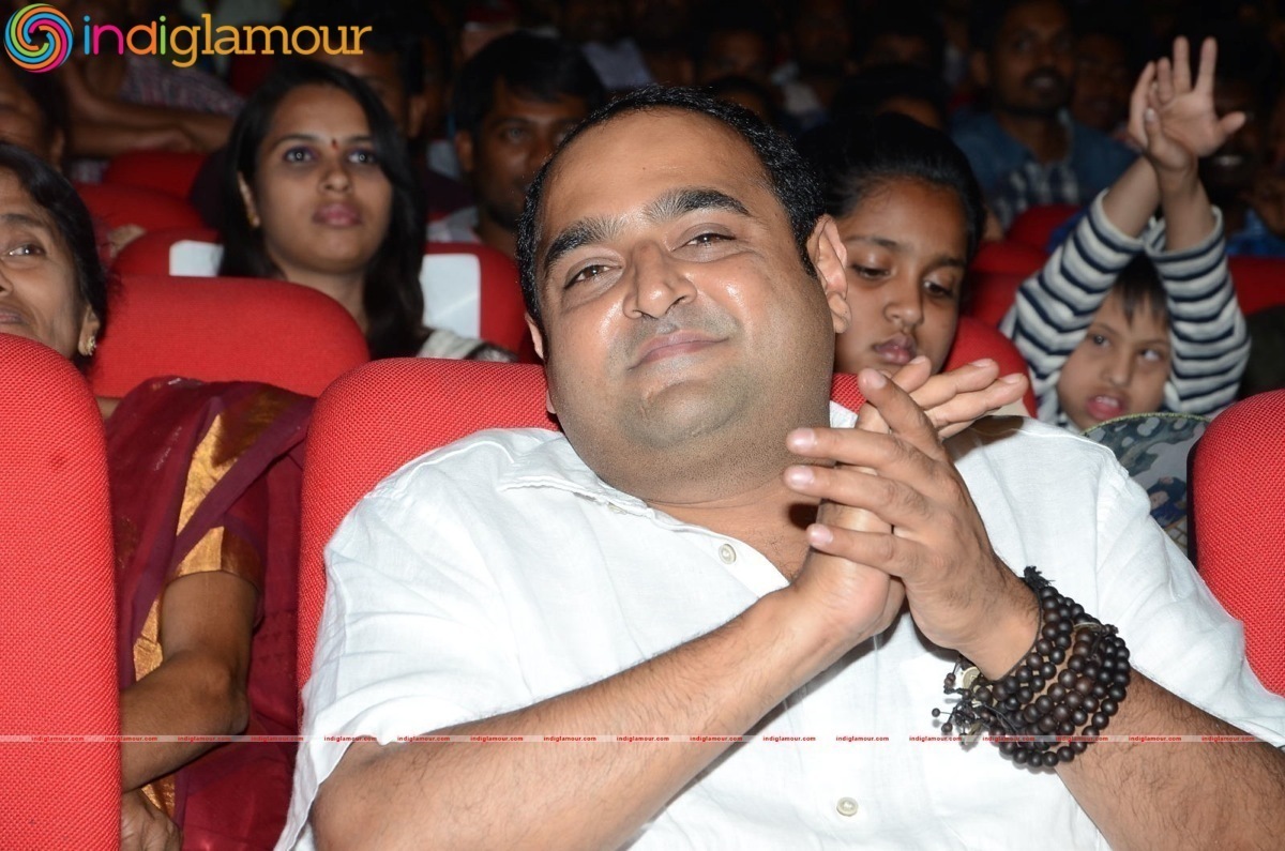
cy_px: 426
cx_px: 642
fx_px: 4809
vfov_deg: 10.1
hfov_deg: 15.2
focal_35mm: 135
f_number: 7.1
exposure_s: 1/125
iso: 400
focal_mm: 90
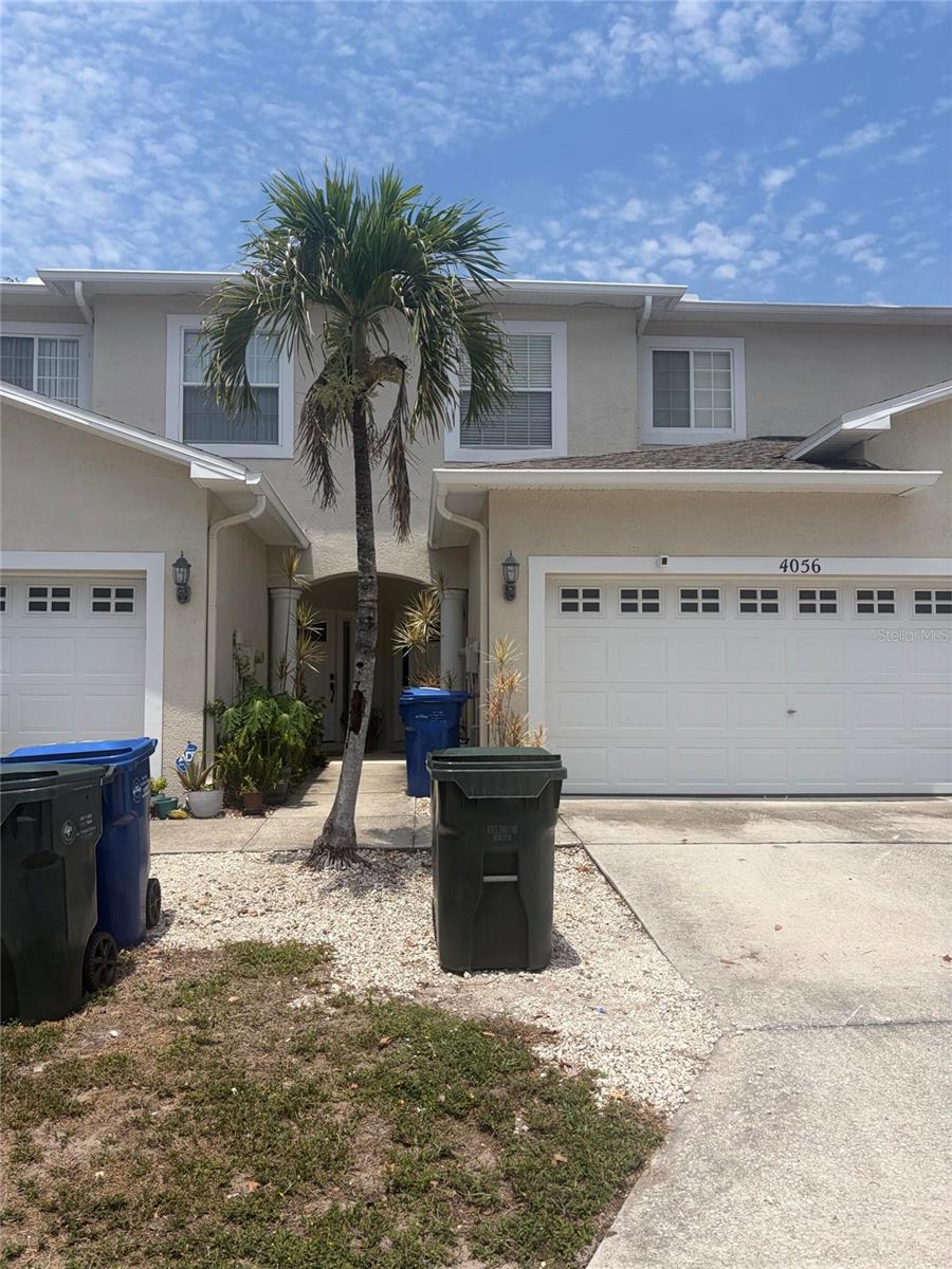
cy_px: 634
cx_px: 476
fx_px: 953
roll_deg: +0.4
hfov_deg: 53.1
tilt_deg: +3.9
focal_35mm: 26
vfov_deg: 67.3
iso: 64
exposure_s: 1/8850
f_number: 1.6
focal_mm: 5.96
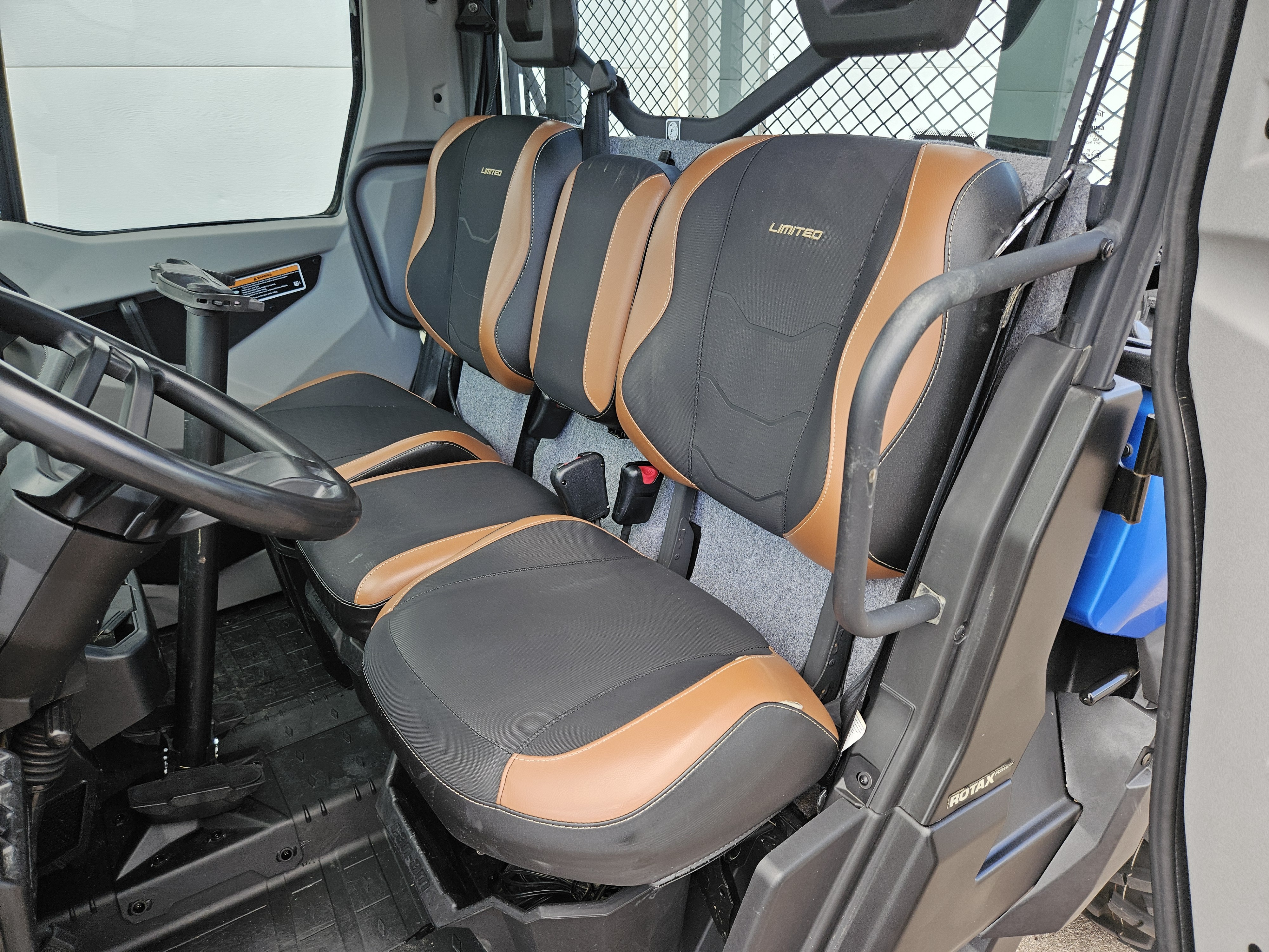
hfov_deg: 73.9
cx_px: 634
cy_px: 476
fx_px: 843
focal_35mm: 23
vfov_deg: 58.9
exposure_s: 1/180
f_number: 1.8
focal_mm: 5.4
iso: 50
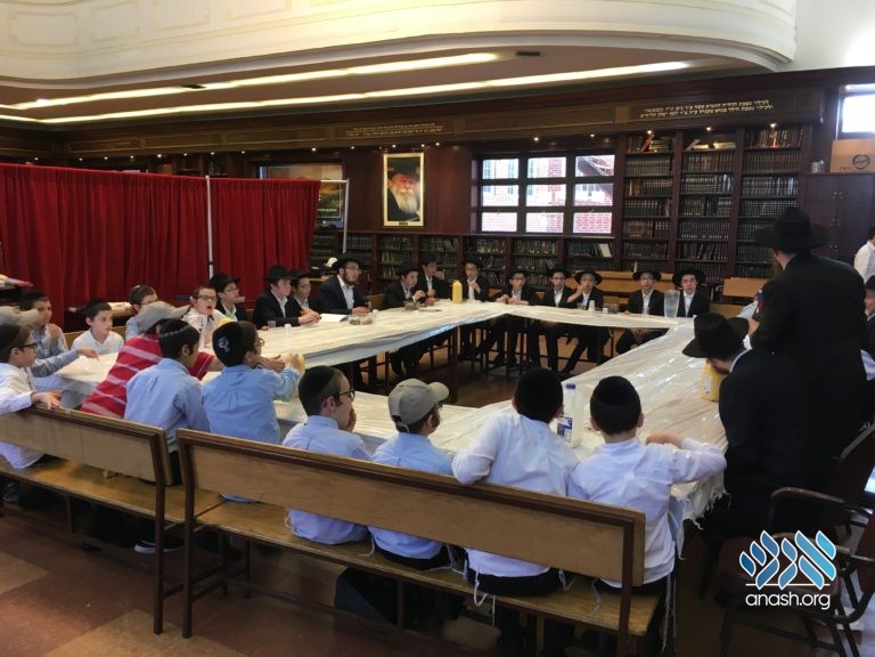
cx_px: 438
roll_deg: -0.9
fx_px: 733
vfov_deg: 48.2
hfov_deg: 61.7
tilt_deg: -8.3
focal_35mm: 29
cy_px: 328
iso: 50
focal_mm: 4.15
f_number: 2.2
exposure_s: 1/30
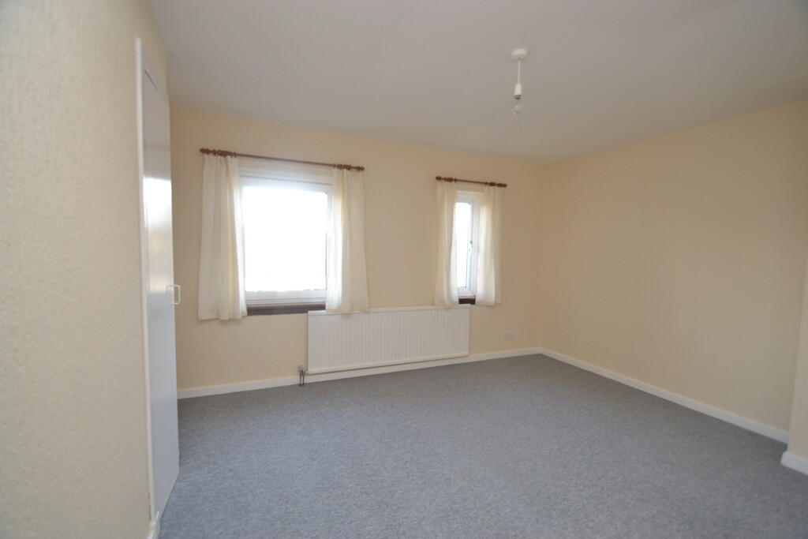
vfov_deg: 77.3
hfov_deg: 100.4
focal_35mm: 15
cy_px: 270
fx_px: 337
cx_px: 404
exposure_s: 1/80
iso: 400
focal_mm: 10
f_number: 4.5
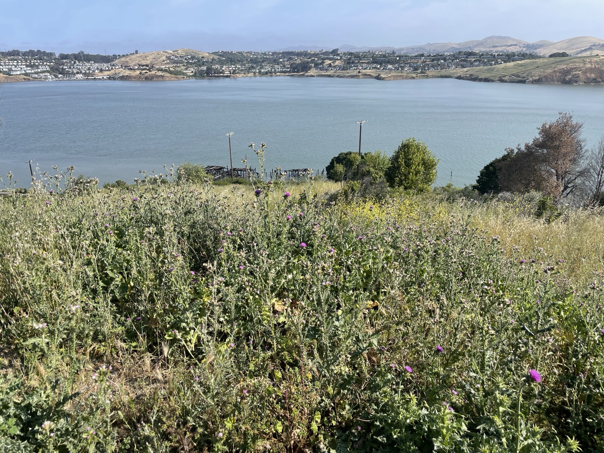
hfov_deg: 67.3
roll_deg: +0.8
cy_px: 226
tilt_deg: -19.9
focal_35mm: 26
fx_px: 454
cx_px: 302
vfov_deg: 53.1
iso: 32
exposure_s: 1/2304
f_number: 1.6
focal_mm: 4.2
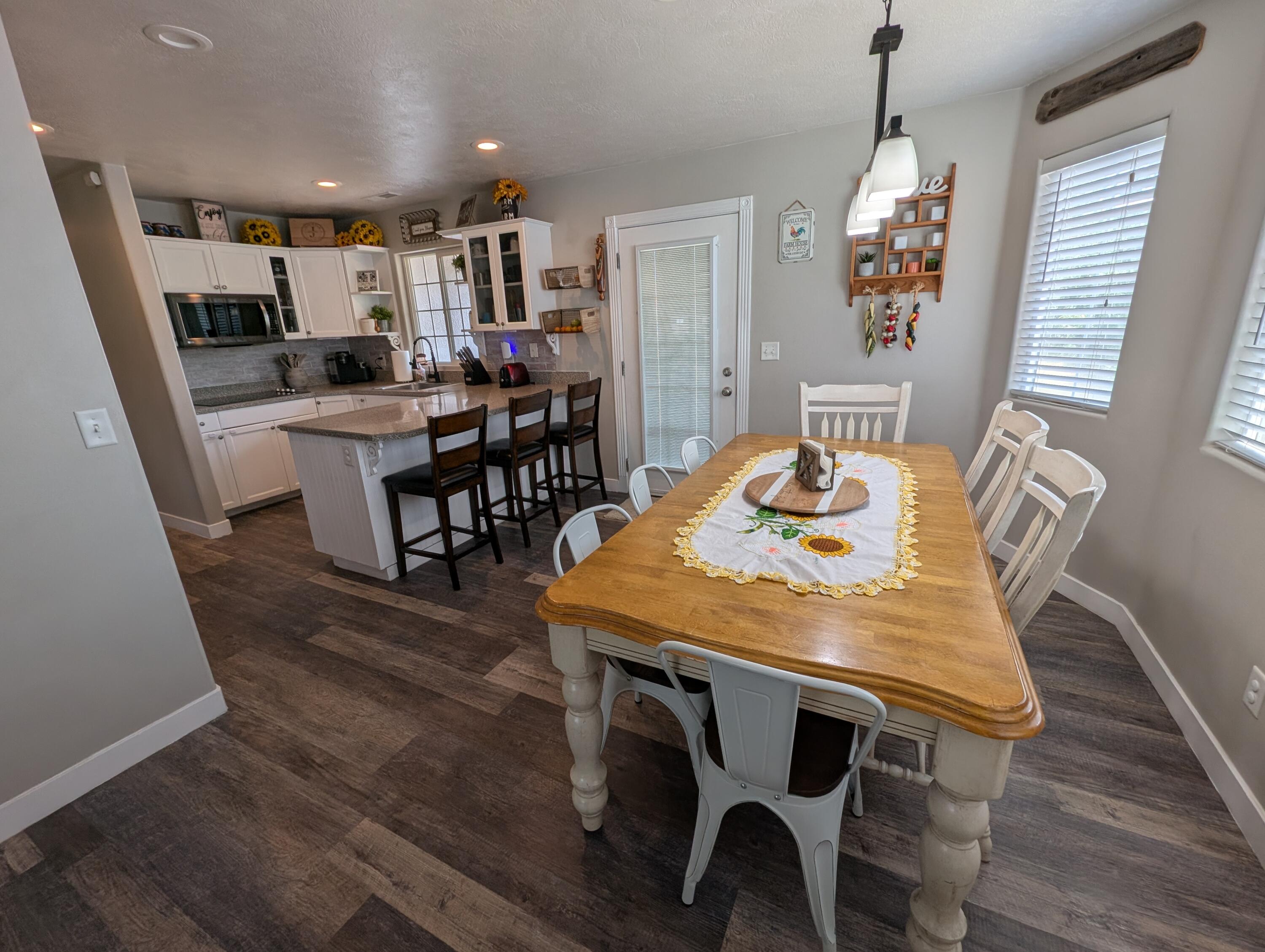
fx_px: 476
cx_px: 632
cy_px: 476
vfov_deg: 90.0
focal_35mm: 13
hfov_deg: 106.1
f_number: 2.2
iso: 51
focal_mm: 1.95
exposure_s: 1/143
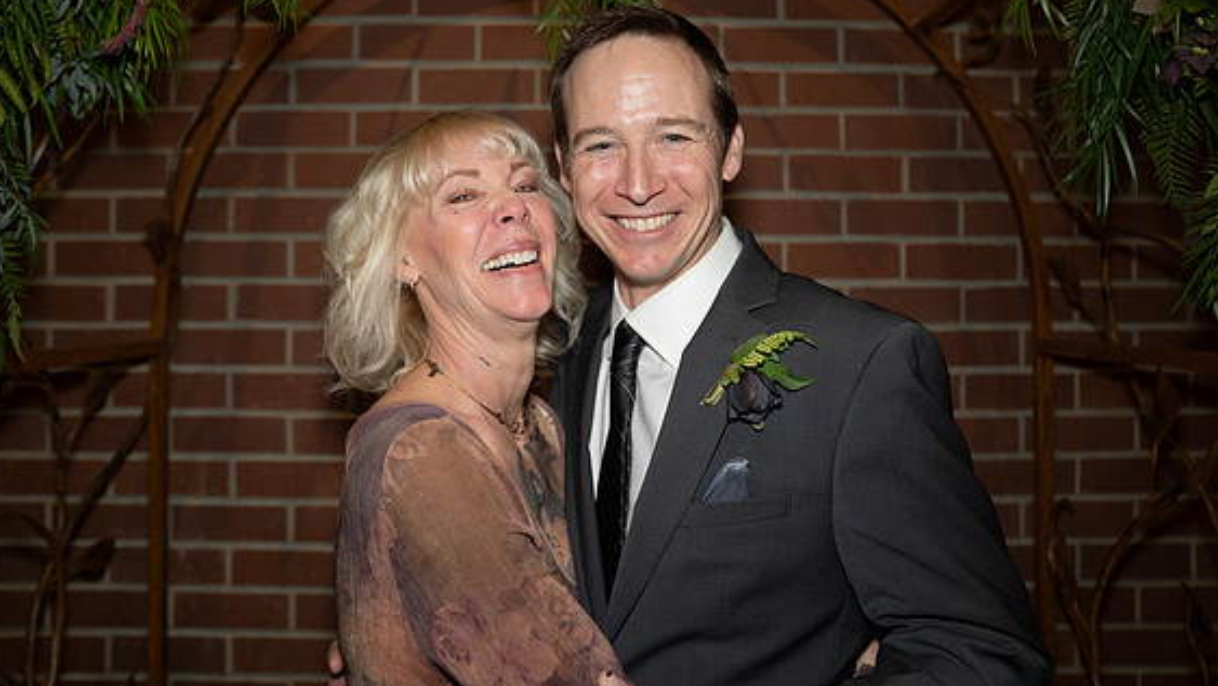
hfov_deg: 69.8
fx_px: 872
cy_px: 272
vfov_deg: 42.7
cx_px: 597
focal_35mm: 27
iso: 1250
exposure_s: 1/125
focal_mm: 25
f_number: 2.8
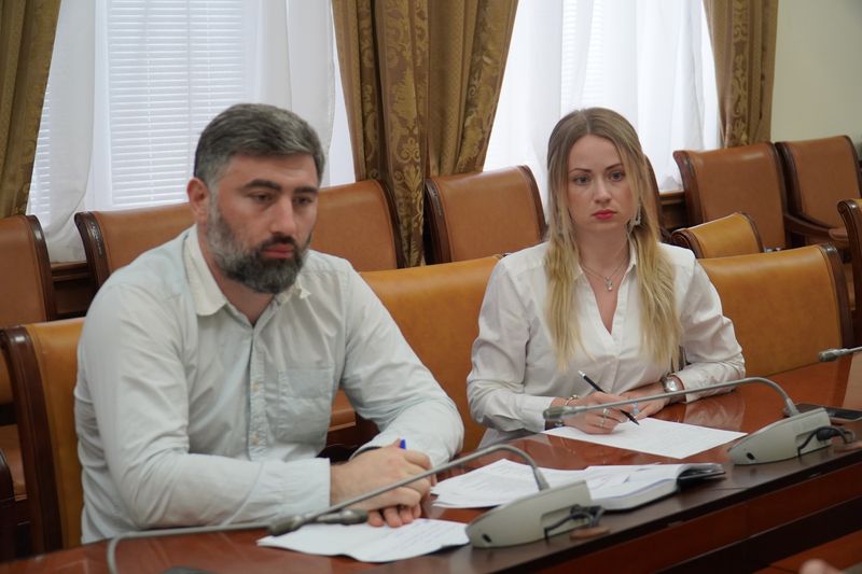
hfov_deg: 31.9
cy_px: 287
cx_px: 431
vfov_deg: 21.6
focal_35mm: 63
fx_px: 1508
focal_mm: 42
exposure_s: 1/160
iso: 1000
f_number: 4
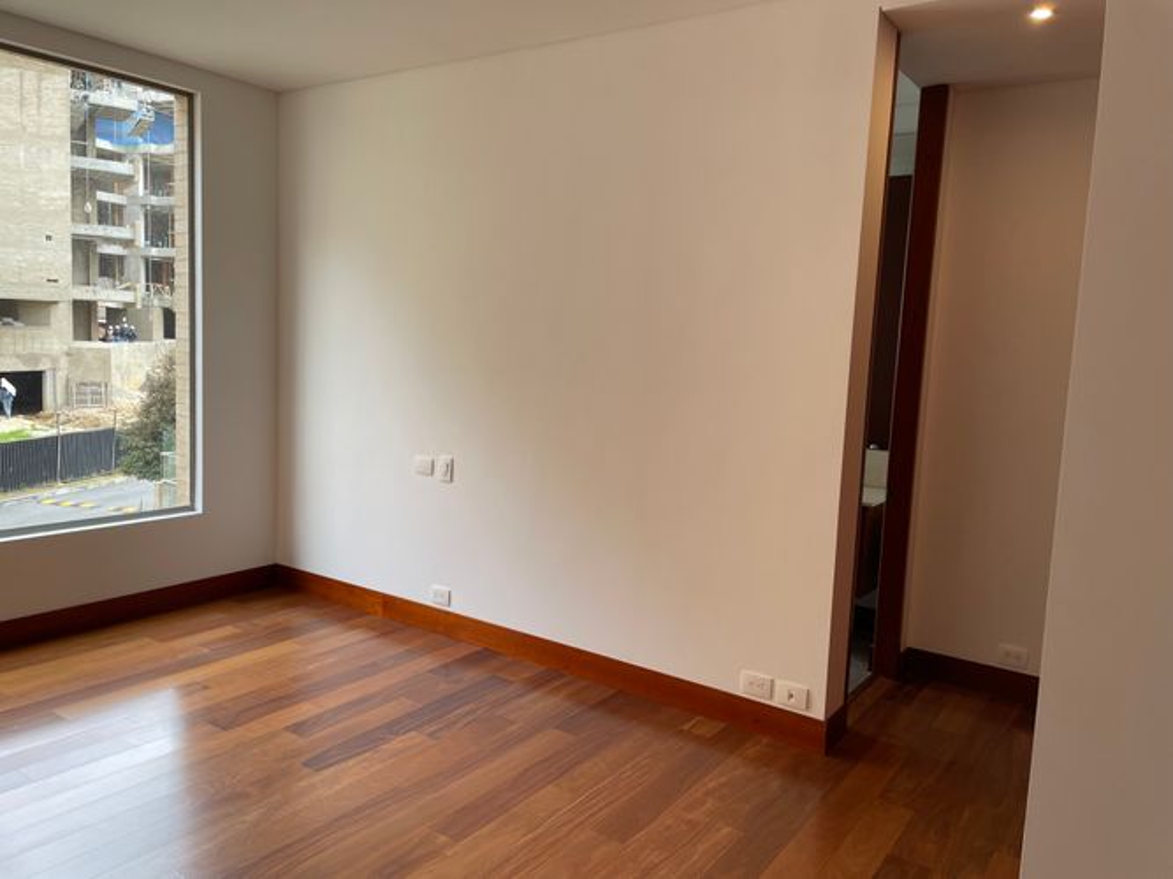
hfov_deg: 67.3
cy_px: 440
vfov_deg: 53.0
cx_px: 586
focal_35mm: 26
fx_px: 881
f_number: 1.6
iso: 32
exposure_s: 1/121
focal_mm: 4.2
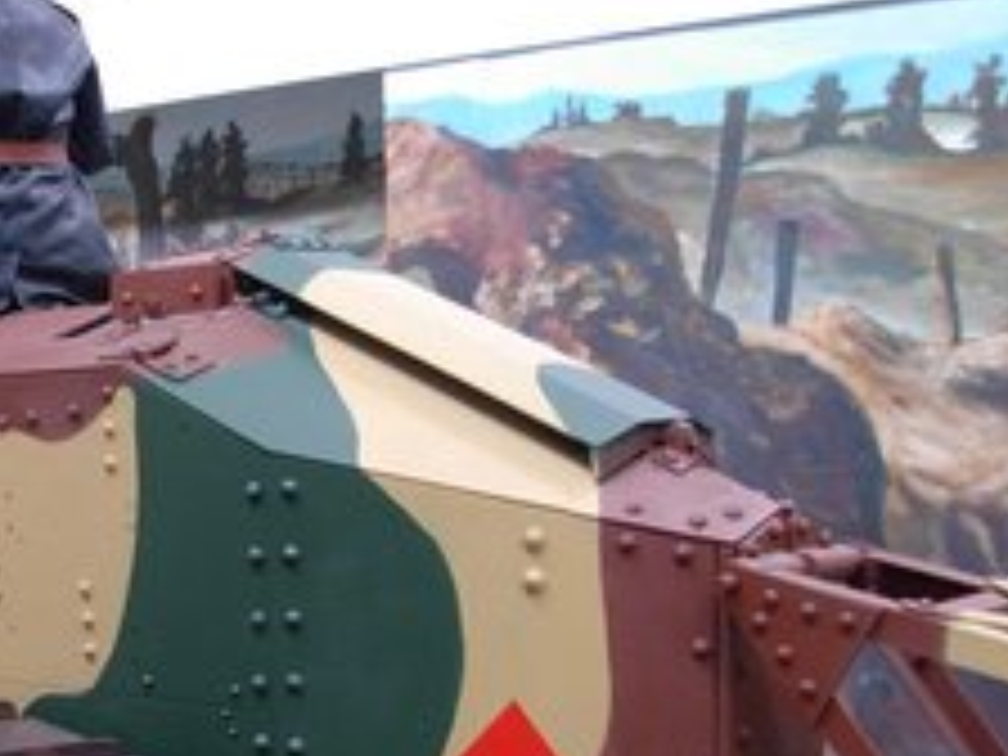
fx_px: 1980
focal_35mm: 68
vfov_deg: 21.4
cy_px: 580
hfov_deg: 27.7
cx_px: 130
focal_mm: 6.3
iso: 79
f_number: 2.9
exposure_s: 1/10.6
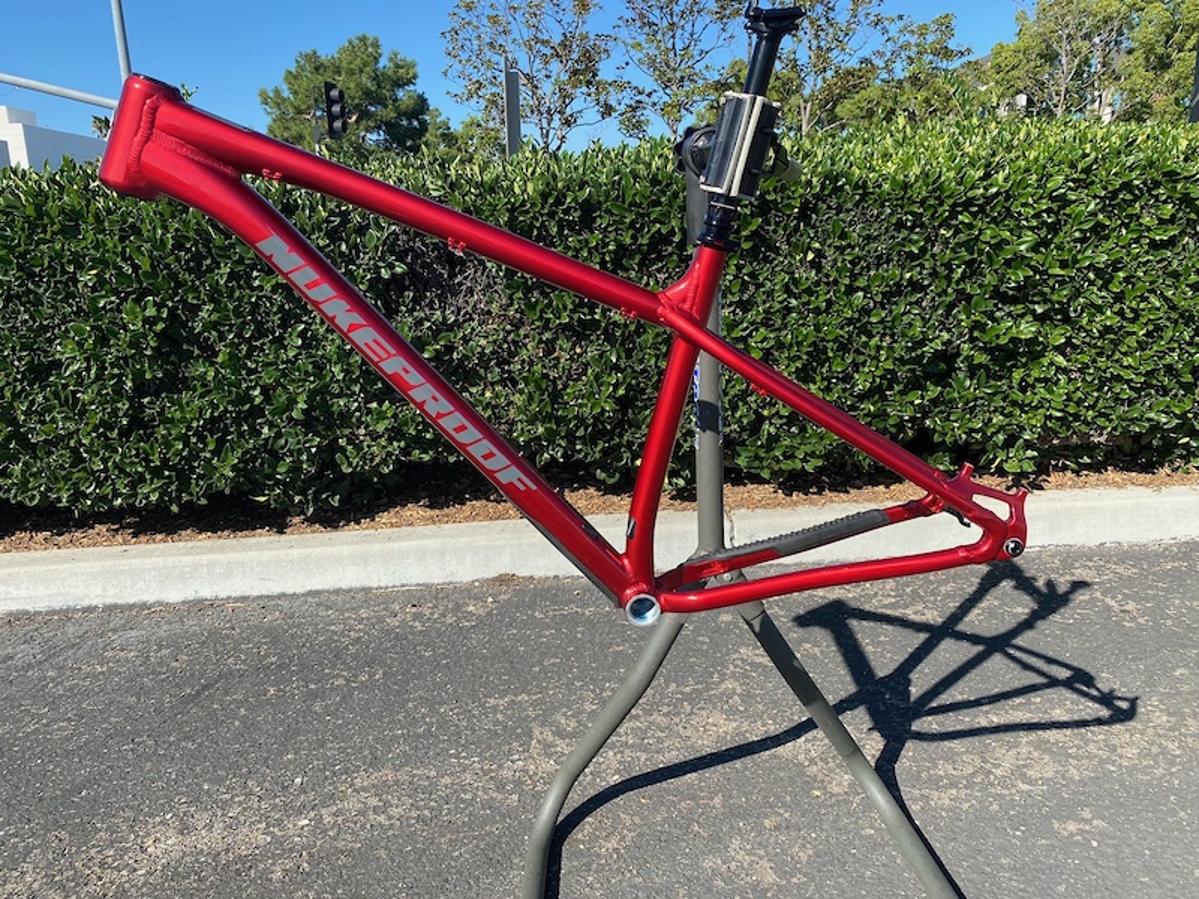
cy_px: 450
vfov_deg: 53.1
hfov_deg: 67.3
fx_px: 901
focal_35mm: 26
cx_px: 600
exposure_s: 1/1346
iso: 32
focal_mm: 4.25
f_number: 1.8
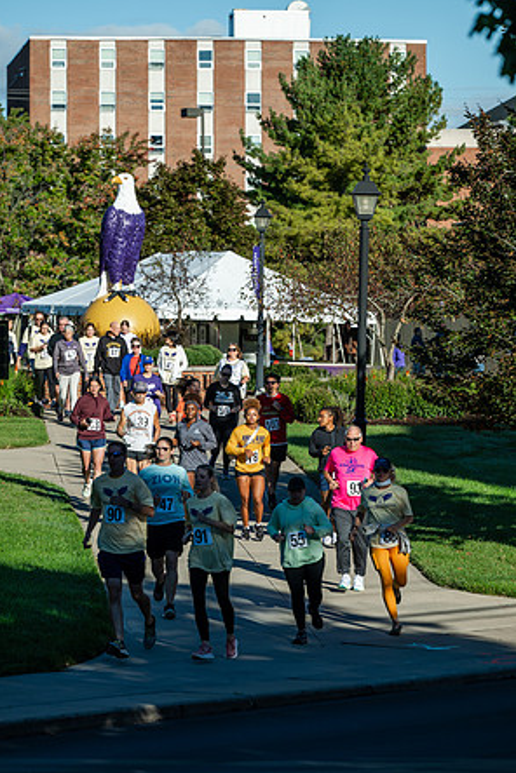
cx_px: 256
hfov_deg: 8.5
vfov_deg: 12.7
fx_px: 3483
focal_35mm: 162
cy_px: 386
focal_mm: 160
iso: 50
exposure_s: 1/500
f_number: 4.5
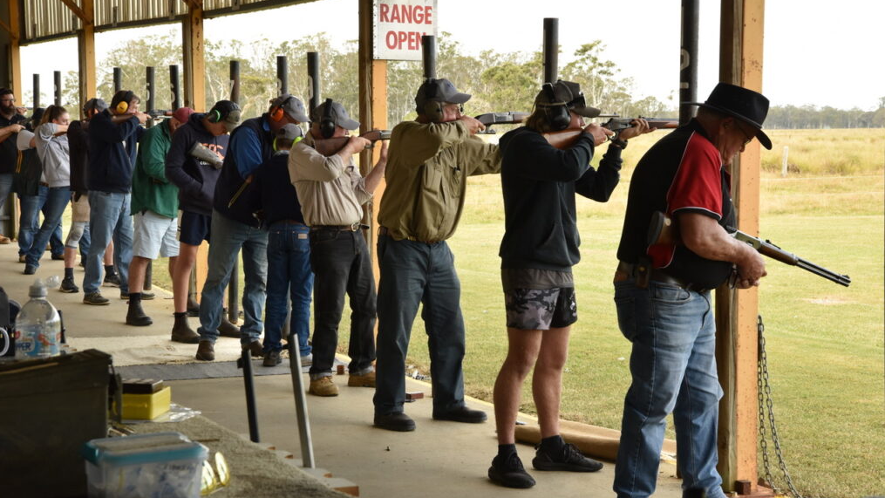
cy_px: 252
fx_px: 1737
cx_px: 439
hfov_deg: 28.6
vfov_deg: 16.3
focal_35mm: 74
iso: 1800
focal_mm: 70
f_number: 16
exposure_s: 1/80
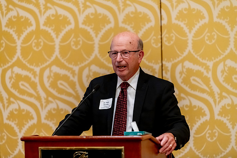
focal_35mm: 185
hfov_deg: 11.1
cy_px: 79
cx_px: 118
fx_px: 1218
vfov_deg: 7.4
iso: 6400
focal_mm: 185
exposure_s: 1/200
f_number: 2.8
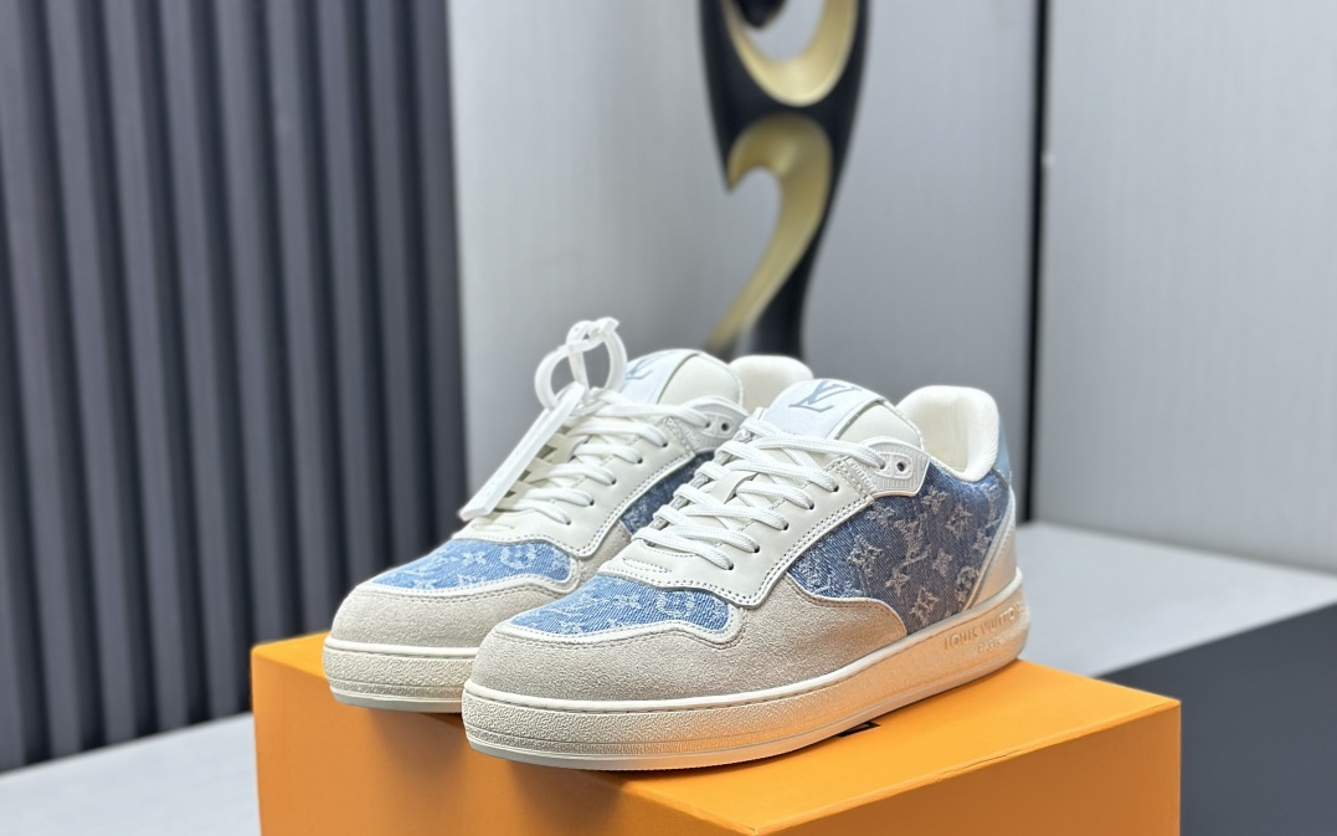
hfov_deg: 30.2
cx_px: 668
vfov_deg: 19.1
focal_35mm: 68
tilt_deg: -13.8
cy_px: 545
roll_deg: +1.0
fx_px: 2478
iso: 125
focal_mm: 6.86
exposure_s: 1/100
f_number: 1.78
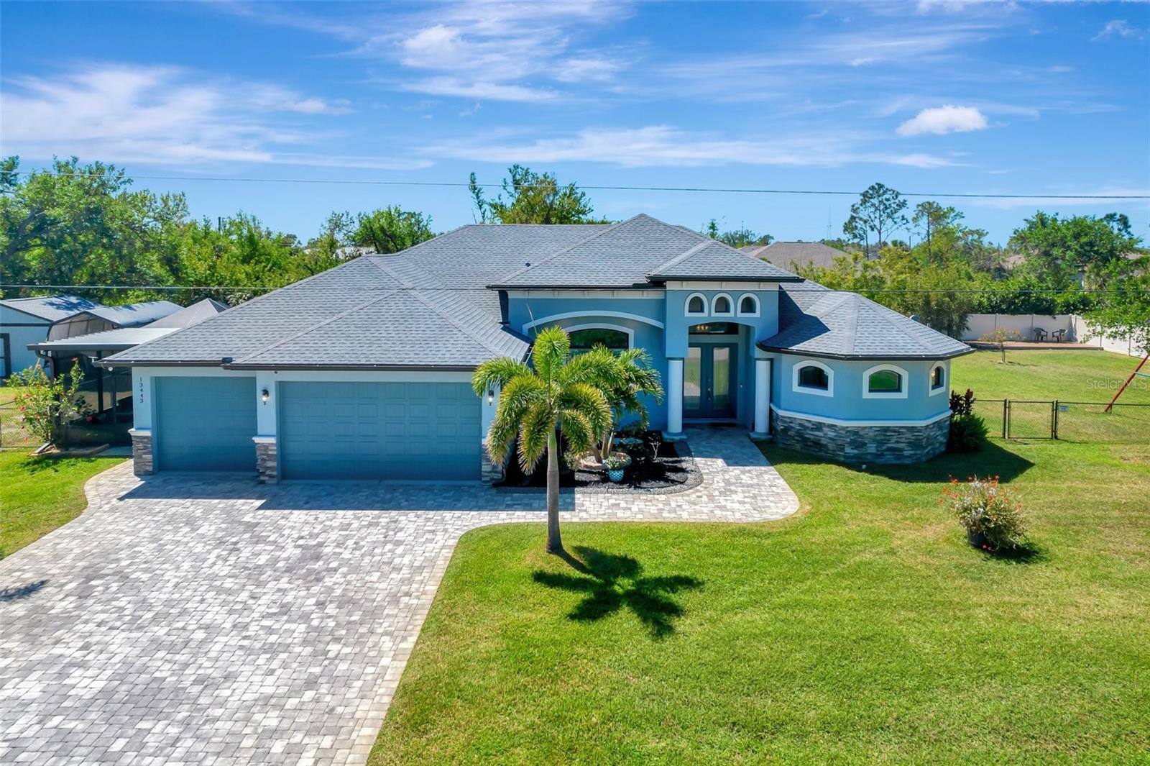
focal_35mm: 22
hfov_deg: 78.6
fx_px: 702
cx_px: 575
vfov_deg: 57.2
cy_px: 383
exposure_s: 1/1500
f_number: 2.8
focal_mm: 8.38
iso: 120
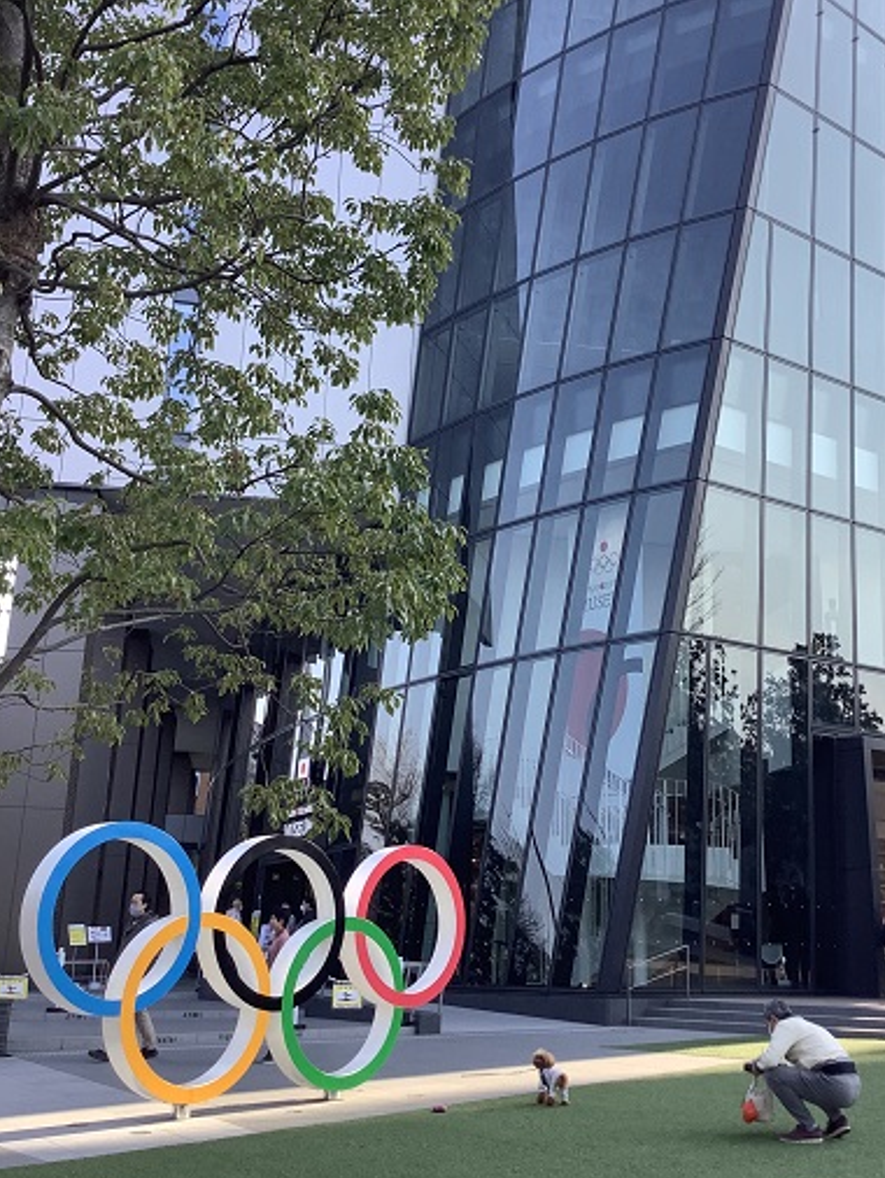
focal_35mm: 40
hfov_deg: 35.7
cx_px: 566
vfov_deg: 46.7
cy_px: 518
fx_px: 1362
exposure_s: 1/312
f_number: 2.4
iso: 25
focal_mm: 3.3
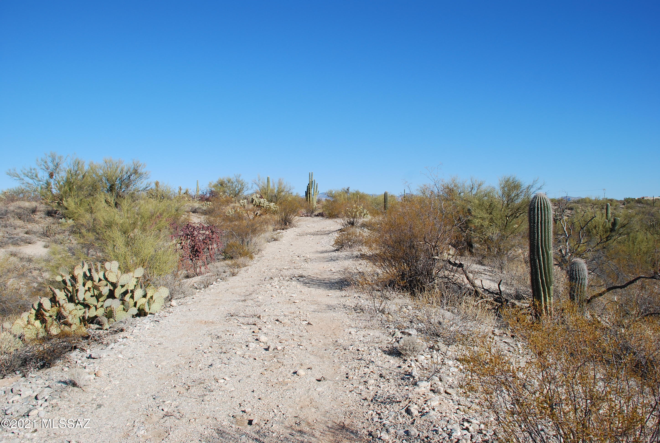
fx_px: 496
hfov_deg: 67.3
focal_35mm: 27
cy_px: 222
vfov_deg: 48.1
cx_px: 330
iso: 100
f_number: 8
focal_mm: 18
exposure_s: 1/250
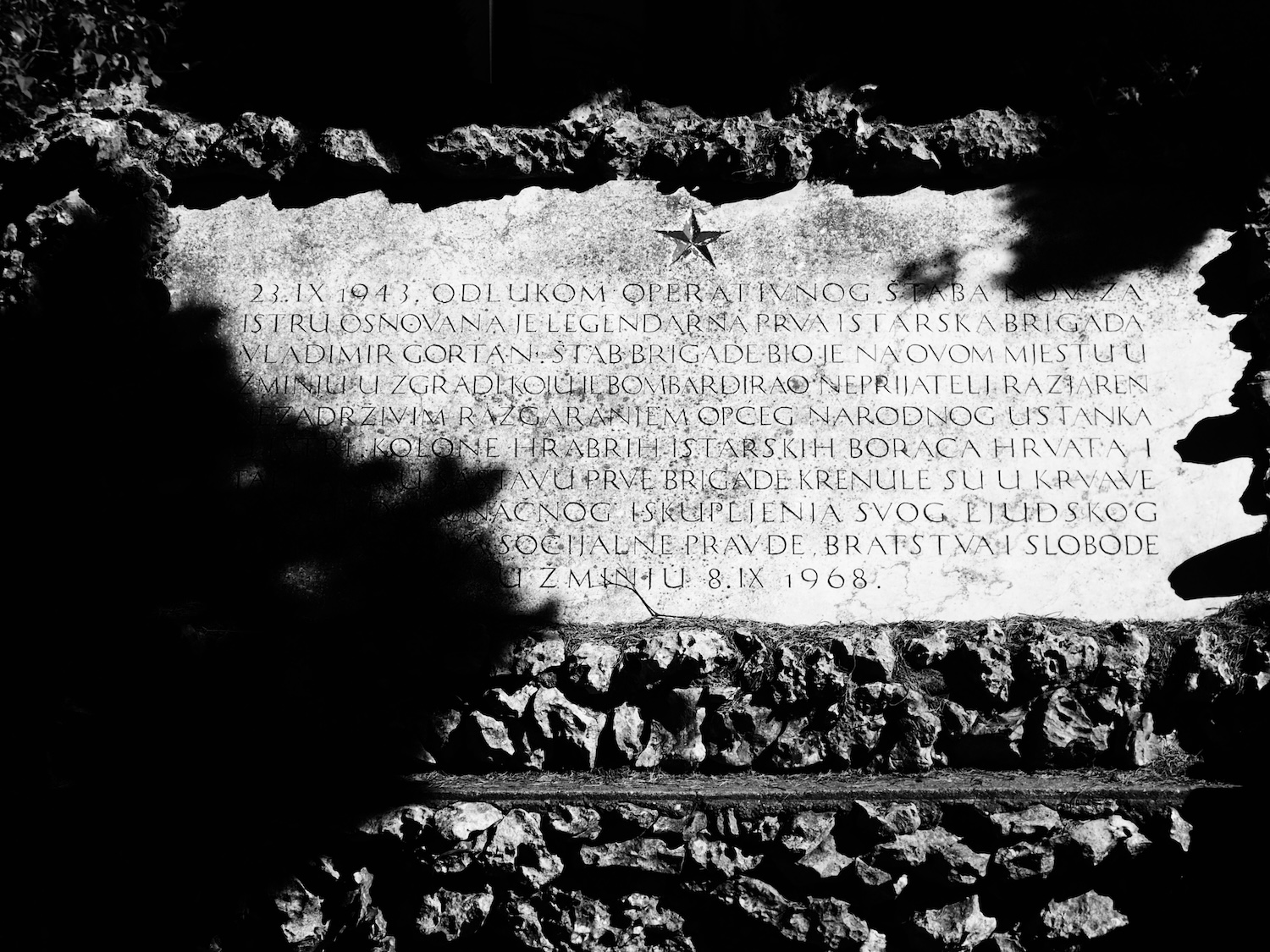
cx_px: 635
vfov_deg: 14.8
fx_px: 3669
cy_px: 476
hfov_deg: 19.6
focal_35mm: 100
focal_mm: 21.2
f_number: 4.5
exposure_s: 1/800
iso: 100
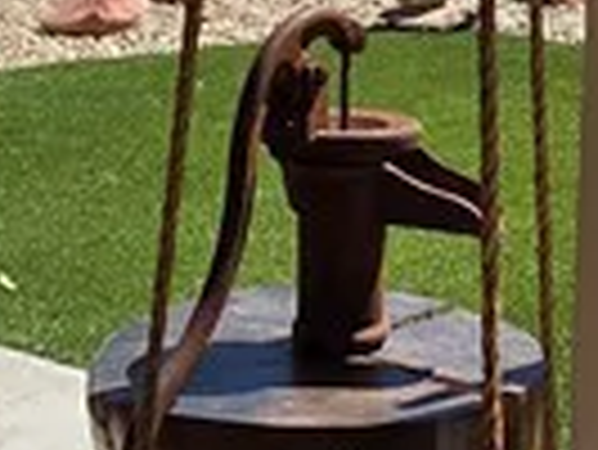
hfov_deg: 18.9
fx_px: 1729
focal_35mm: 100
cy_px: 45
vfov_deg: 14.7
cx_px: 652
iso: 40
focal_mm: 2.2
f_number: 1.9
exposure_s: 1/2650
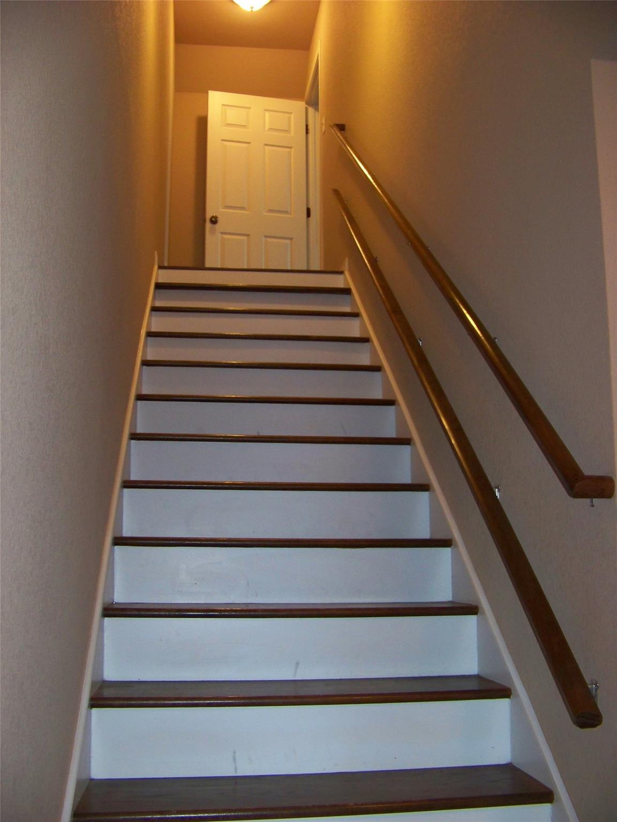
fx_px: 856
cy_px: 411
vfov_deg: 51.4
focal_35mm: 36
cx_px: 308
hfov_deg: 39.7
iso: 200
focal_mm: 5.85
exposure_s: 1/30
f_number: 2.8
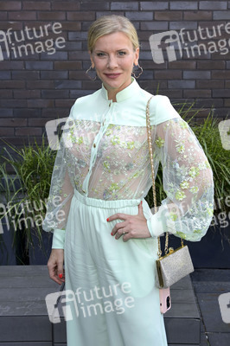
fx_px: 403
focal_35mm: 42
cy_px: 173
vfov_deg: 46.4
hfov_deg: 31.8
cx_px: 115
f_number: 5.6
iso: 800
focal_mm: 42
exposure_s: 1/250
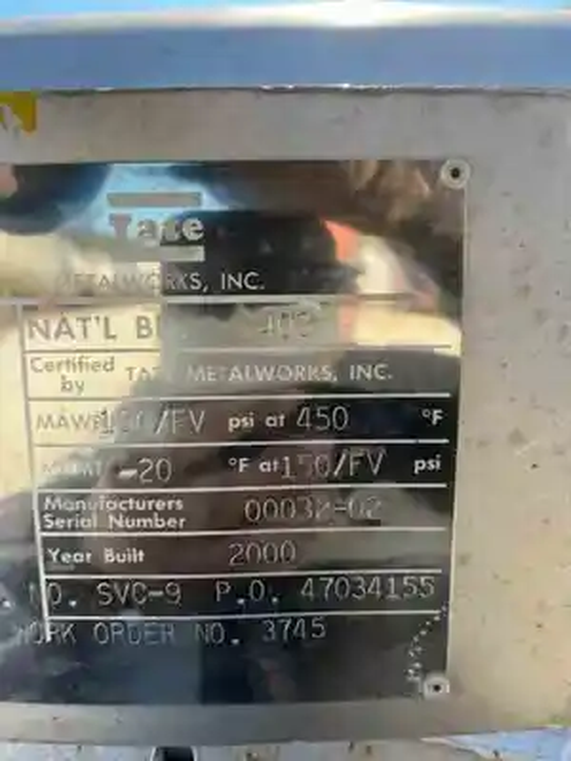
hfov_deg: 53.1
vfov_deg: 67.3
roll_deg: +1.3
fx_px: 572
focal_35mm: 26
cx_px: 286
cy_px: 380
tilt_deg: -7.8
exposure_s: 1/804
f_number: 1.6
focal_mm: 5.1
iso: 50
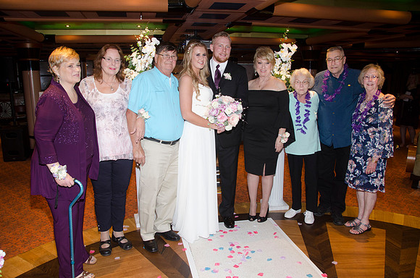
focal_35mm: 27
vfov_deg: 47.7
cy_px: 139
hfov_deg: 67.5
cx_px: 210
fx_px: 314
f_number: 5.6
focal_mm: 18
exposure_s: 1/60
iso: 400
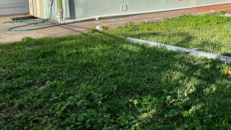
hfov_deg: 43.9
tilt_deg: -7.5
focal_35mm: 45
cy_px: 22
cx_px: 174
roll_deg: +1.9
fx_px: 276
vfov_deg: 26.0
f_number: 1.6
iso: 50
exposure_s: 1/4484
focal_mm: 5.1
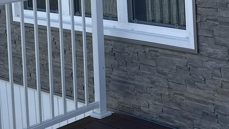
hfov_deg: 23.3
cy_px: -41
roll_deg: +2.9
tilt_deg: -4.5
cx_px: 180
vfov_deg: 13.0
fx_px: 547
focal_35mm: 90
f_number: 1.78
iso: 80
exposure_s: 1/2809
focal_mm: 6.86
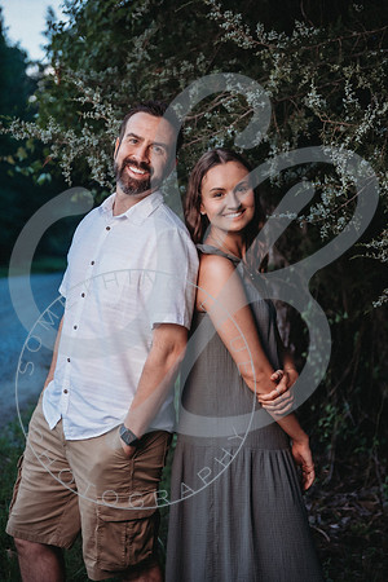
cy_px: 291
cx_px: 194
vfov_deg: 34.5
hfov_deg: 23.4
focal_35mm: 58
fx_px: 938
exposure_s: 1/400
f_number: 2.8
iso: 320
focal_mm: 58
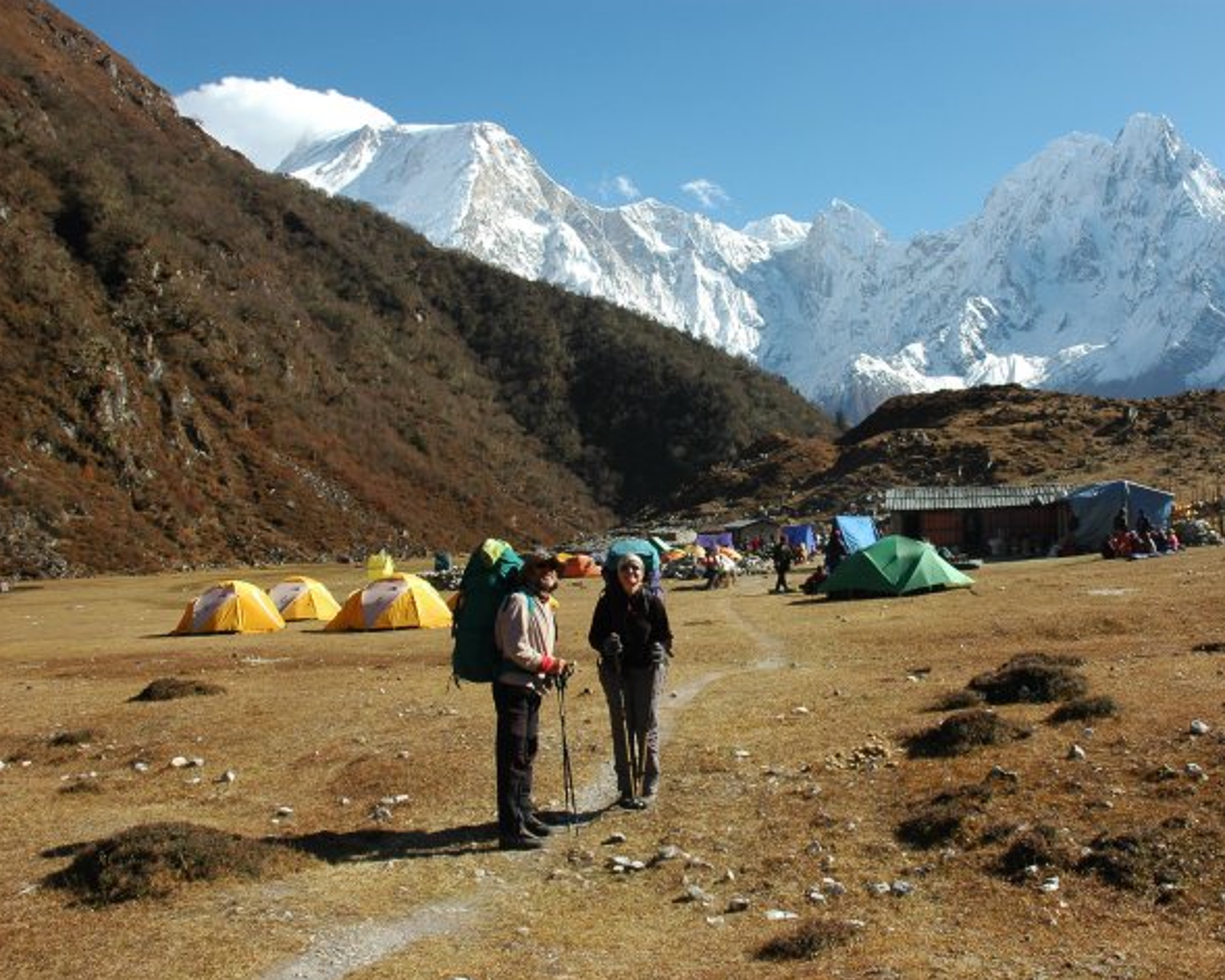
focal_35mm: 31
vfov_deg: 47.1
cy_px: 495
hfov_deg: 56.7
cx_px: 742
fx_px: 1124
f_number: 10
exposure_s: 1/250
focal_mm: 18
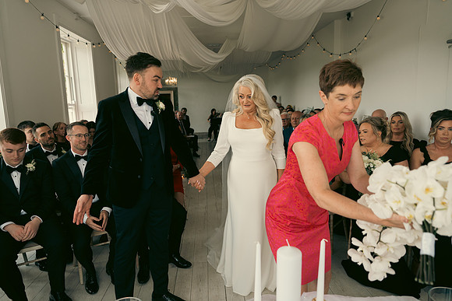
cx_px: 226
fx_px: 301
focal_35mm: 24
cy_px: 150
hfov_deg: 73.7
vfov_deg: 53.2
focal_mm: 24
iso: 250
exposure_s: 1/160
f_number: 3.5
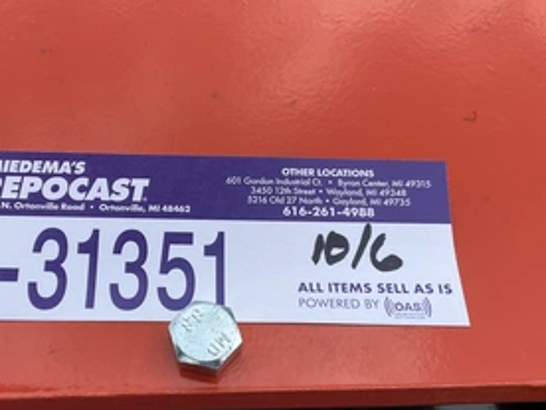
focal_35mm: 42
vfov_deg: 34.3
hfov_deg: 44.2
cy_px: 218
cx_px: 186
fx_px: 662
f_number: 1.8
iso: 25
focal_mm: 3
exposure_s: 1/997
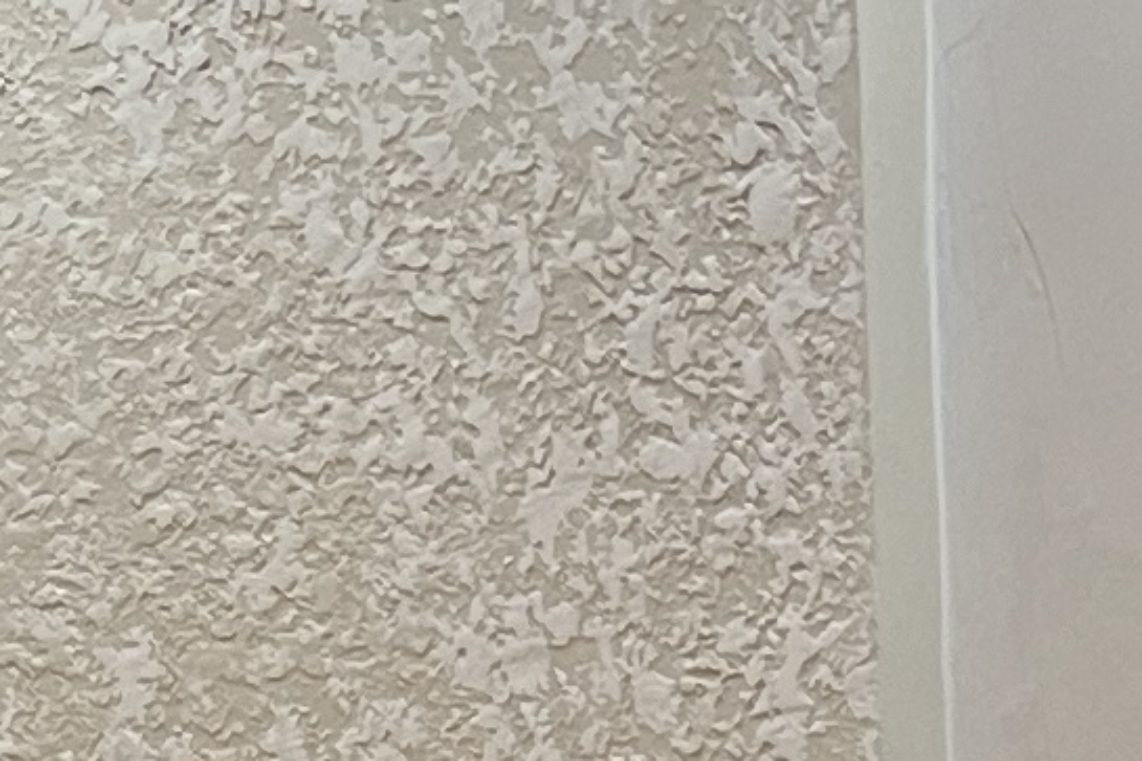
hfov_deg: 9.5
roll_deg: +6.3
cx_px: -1222
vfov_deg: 6.4
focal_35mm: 200
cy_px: 2075
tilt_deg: -11.0
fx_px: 6342
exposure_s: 1/50
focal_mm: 5.1
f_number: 1.6
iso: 125
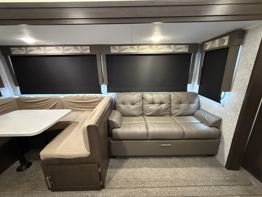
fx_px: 106
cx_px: 131
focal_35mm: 14
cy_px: 98
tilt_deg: -16.1
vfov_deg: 85.7
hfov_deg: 102.1
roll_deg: -0.5
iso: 1250
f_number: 2.2
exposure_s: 1/60
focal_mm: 2.22
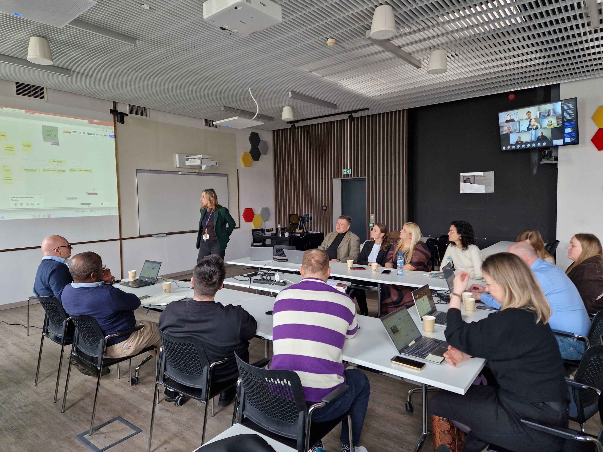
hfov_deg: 73.9
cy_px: 226
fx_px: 401
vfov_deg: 58.9
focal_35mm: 23
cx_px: 302
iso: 125
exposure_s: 1/100
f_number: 1.8
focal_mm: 5.4
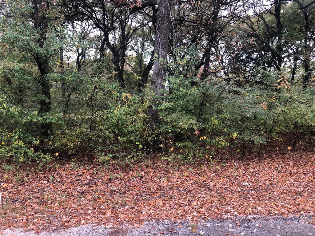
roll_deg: +1.4
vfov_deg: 49.7
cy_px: 118
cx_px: 158
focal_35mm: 28
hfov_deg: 63.4
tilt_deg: -3.5
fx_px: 255
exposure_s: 1/24
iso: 40
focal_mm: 3.99
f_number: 1.8
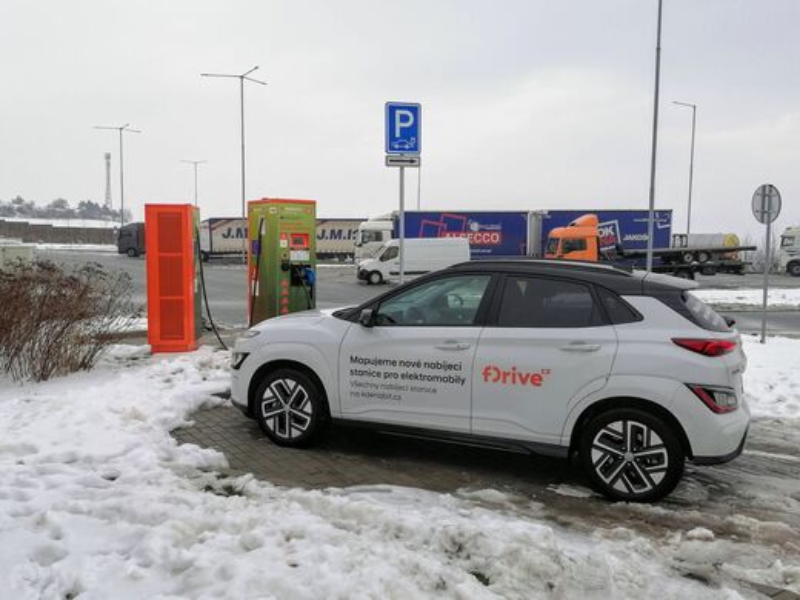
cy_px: 300
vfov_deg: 44.2
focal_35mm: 32
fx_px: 740
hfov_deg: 56.8
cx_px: 400
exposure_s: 1/1105
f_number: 1.8
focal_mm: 5.3
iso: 50
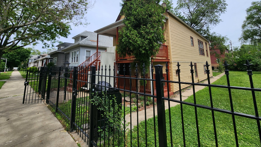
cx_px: 130
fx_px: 104
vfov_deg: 68.4
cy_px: 48
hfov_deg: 103.0
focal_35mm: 15
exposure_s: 1/2157
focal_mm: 2.2
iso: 50
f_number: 2.2
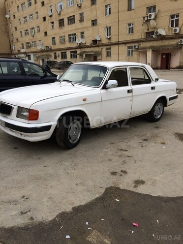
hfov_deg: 48.2
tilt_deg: -18.0
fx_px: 204
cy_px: 122
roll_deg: +1.9
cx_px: 92
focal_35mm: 29
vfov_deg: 61.7
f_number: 2.2
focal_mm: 4.15
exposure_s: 1/746
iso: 32
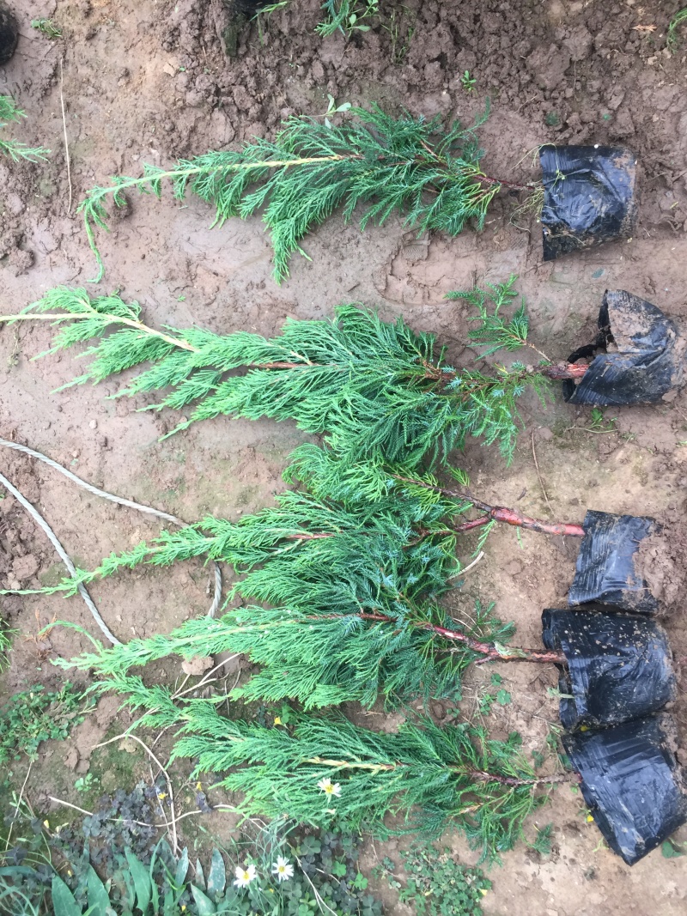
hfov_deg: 48.2
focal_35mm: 29
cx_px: 344
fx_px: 768
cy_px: 458
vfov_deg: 61.7
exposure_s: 1/33
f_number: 2.2
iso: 32
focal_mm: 4.15
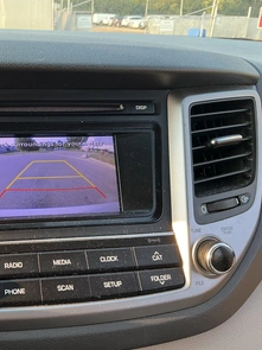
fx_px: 384
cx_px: 28
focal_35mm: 38
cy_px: 177
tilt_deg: -20.7
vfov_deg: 49.0
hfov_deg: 35.6
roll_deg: -0.9
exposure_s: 1/122
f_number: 1.8
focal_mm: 3
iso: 50
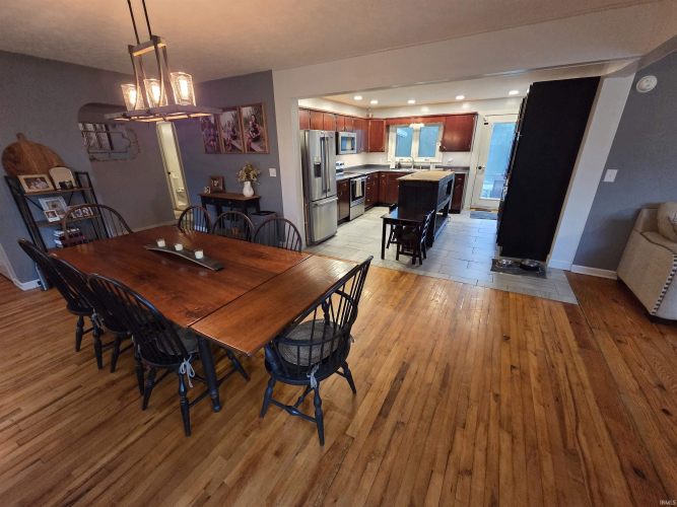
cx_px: 338
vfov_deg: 89.9
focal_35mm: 13
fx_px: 254
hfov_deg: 106.2
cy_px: 254
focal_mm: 2.2
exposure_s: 1/60
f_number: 2.2
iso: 800
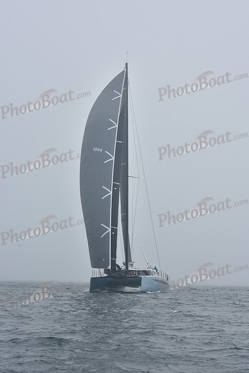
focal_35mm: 70
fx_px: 726
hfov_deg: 19.5
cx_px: 124
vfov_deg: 28.8
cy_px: 186
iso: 250
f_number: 11
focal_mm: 70
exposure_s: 1/800
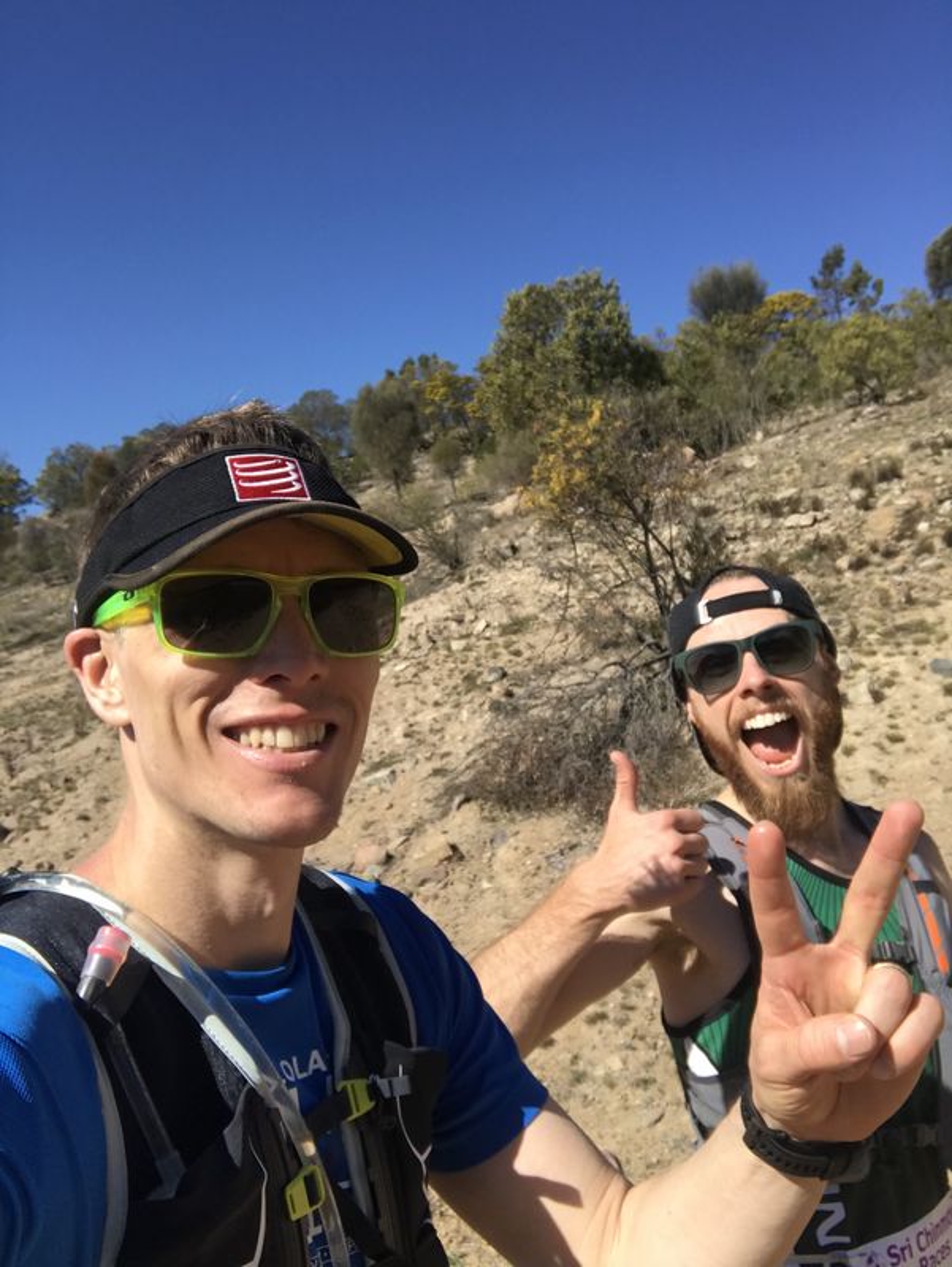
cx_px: 476
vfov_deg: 56.8
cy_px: 634
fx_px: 1172
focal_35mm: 32
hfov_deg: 44.2
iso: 25
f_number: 2.2
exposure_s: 1/1115
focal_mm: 2.87
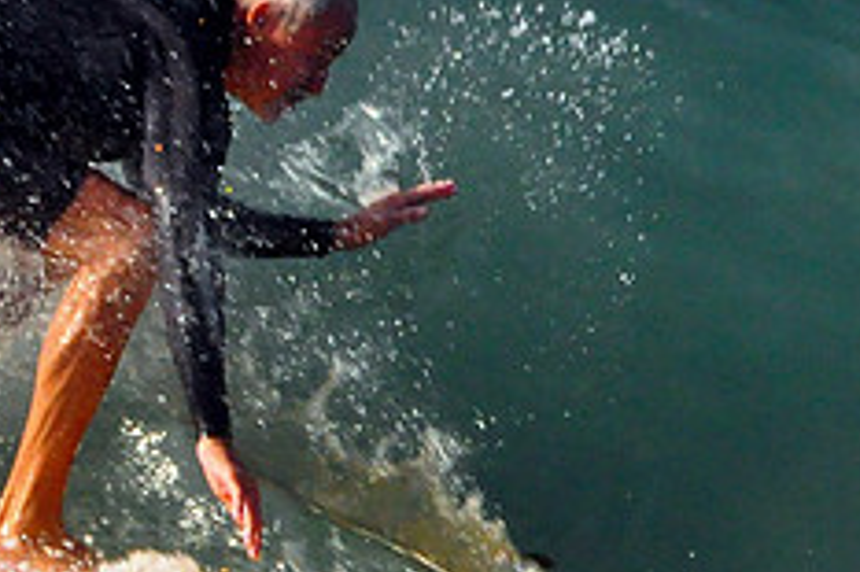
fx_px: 40128
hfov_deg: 1.2
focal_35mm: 1681
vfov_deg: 0.8
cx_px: 513
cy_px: 288
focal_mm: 450
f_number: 20
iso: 1250
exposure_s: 1/500
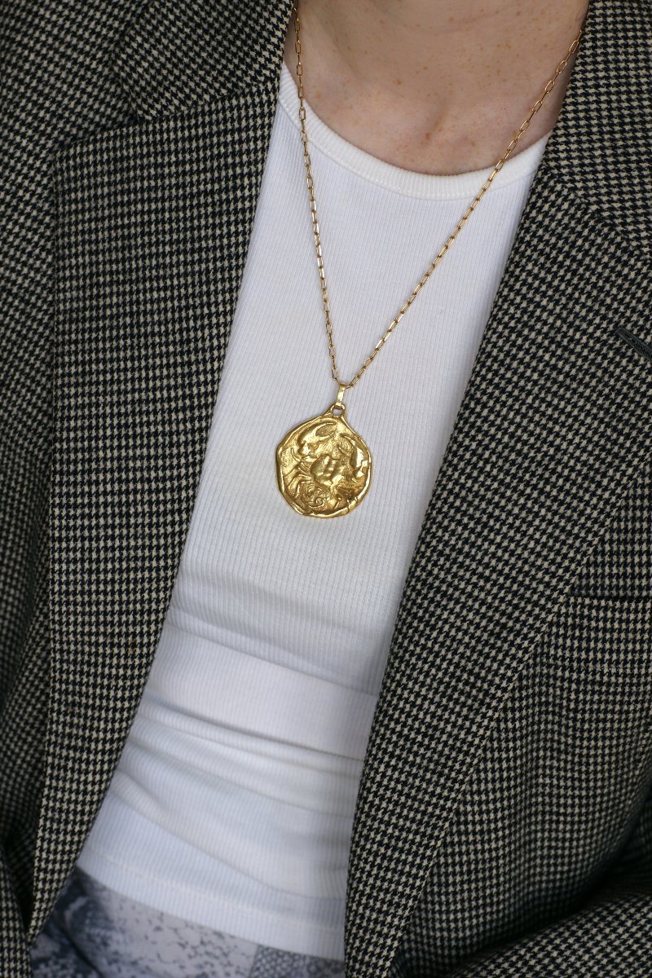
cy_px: 489
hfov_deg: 13.0
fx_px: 2852
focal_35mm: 105
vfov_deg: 19.5
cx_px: 326
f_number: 4
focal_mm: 70
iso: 200
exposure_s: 1/160
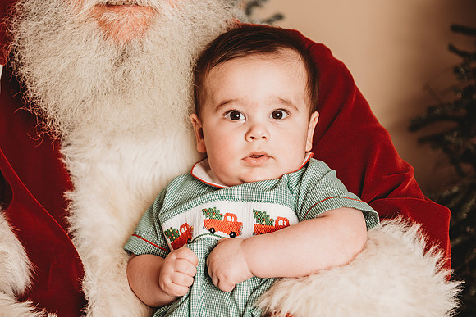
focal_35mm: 86
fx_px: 1134
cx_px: 162
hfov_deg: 23.6
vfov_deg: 15.9
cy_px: 140
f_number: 4
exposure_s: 1/160
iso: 100
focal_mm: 65
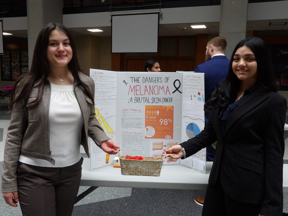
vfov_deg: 42.9
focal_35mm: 33
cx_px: 144
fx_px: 275
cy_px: 108
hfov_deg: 55.4
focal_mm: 5.9
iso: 156
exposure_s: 1/40
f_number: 3.6
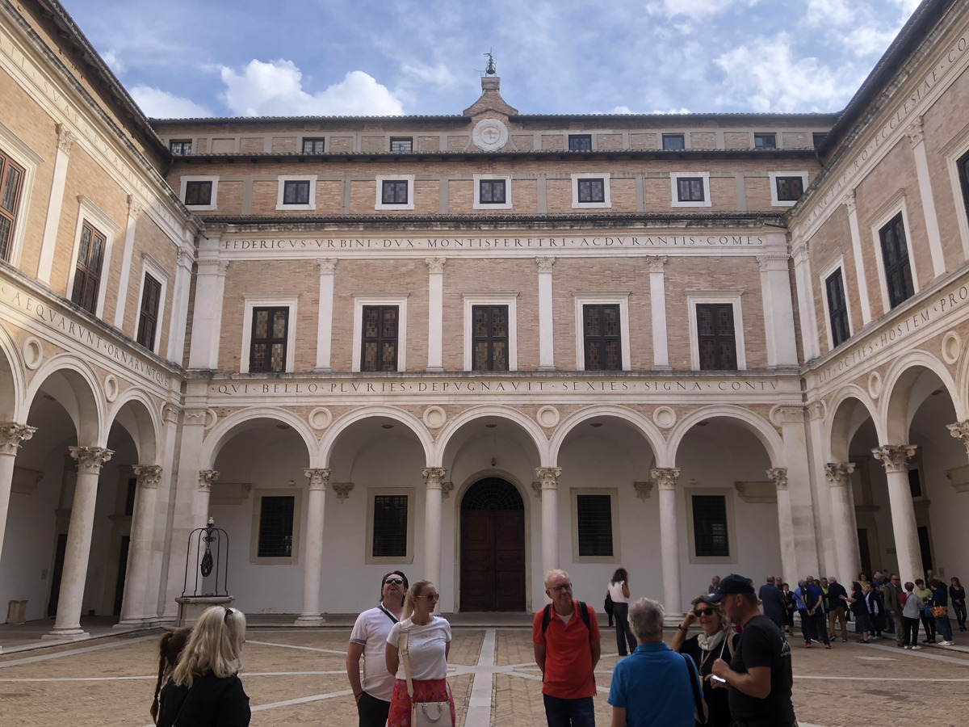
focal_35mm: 28
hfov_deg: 63.4
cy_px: 364
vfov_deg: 49.7
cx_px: 484
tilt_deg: +14.0
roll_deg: +1.5
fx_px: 784
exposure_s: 1/600
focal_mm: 4
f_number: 1.8
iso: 20
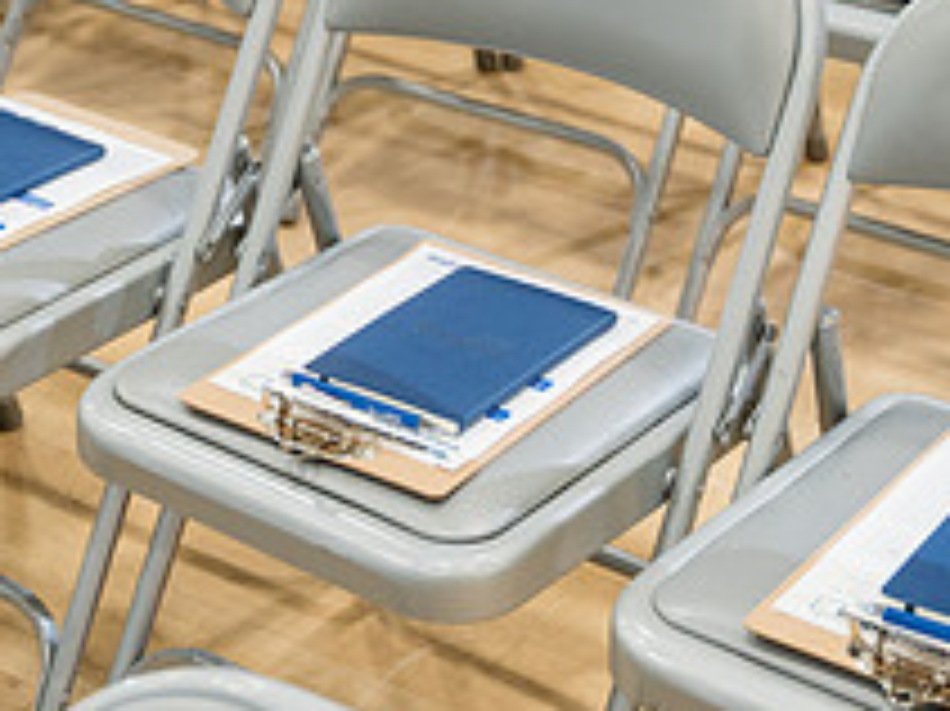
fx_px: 2880
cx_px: 284
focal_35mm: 105
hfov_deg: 18.7
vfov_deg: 13.8
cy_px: -88
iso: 1600
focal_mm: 39.7
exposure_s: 1/250
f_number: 2.8
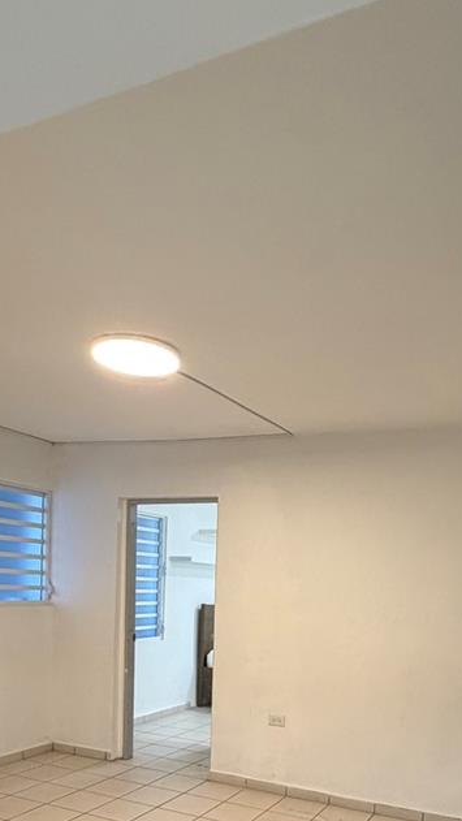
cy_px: 654
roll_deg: -2.5
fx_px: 631
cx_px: 284
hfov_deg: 40.0
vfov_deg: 60.8
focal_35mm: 29
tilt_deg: -6.2
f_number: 2.2
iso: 250
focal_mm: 2.22
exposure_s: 1/60
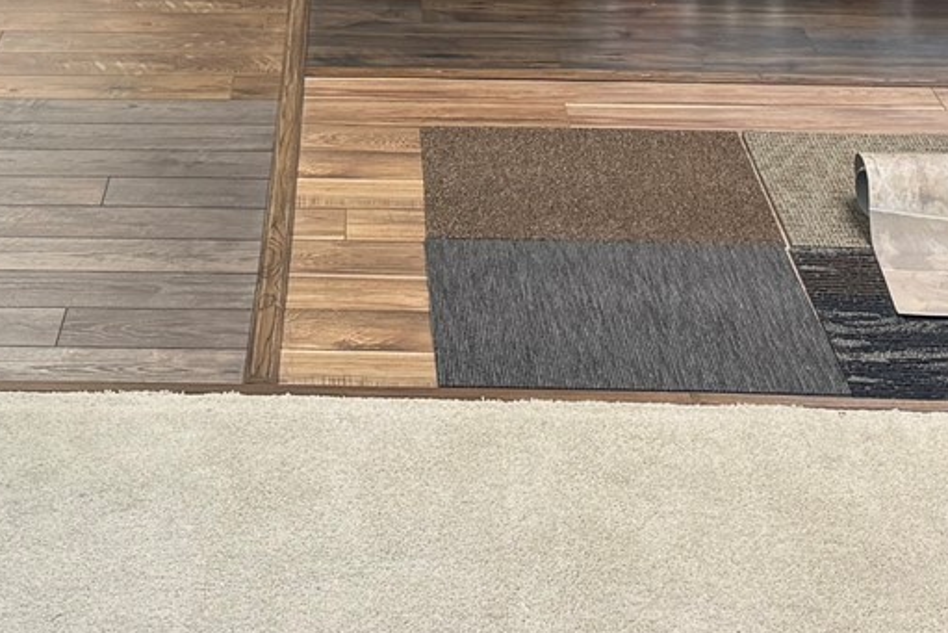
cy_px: -449
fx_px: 2634
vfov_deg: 12.7
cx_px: 182
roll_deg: +0.6
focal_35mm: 100
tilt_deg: -5.3
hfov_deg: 20.2
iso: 125
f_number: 1.78
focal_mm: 6.76
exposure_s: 1/60
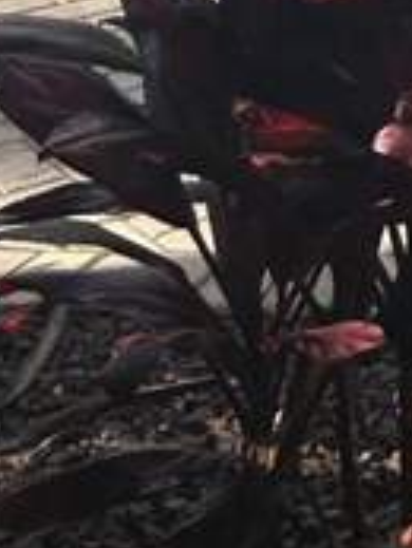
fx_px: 2536
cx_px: 1043
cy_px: -919
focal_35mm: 160
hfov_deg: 8.4
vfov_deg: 10.1
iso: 50
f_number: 1.5
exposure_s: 1/4444
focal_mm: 5.7
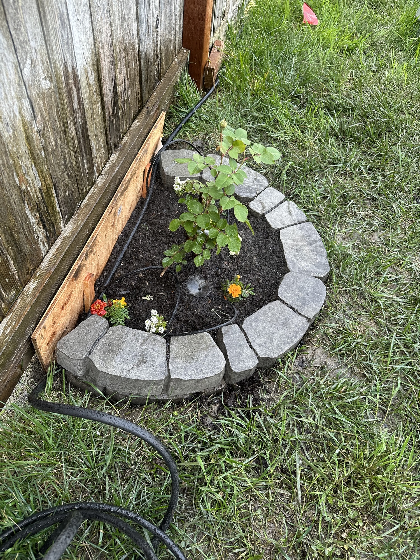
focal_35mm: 24
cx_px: 210
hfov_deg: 56.8
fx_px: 388
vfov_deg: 71.6
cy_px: 280
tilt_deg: -51.3
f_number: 1.78
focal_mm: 6.86
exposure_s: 1/279
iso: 80
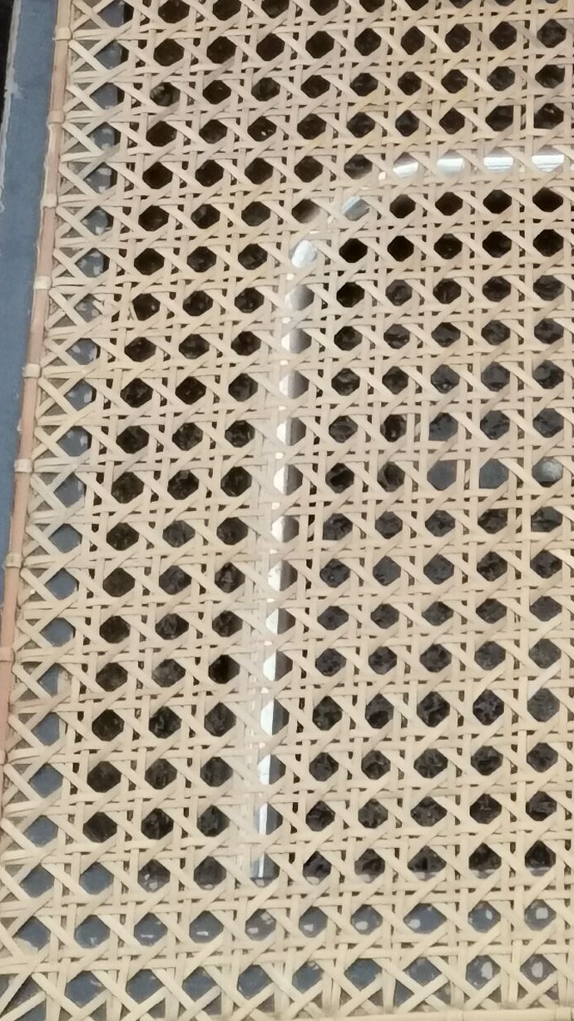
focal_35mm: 136
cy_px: 1
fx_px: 3681
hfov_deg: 8.8
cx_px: 717
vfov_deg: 15.5
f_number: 1.8
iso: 250
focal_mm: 5.58
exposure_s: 1/100
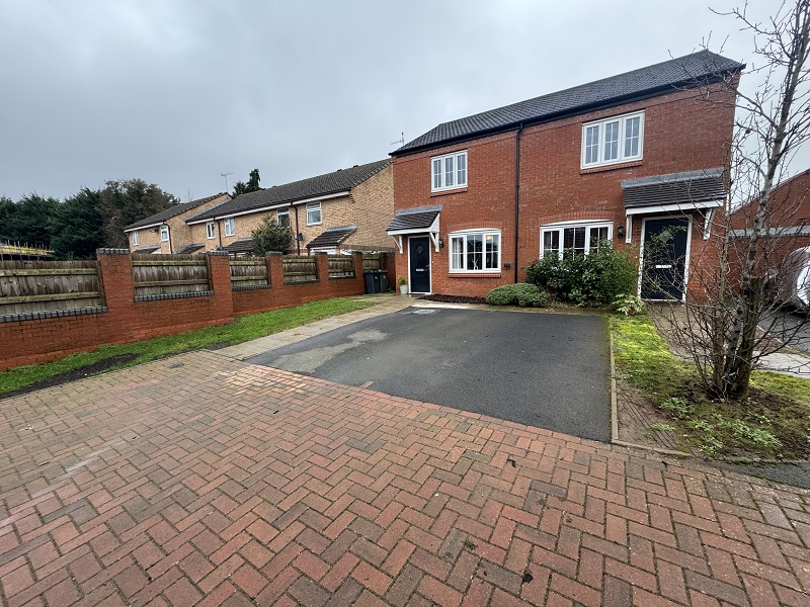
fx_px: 328
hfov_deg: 102.1
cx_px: 405
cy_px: 304
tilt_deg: -6.3
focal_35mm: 14
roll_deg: +1.7
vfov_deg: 85.7
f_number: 2.2
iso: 125
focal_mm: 2.22
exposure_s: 1/99
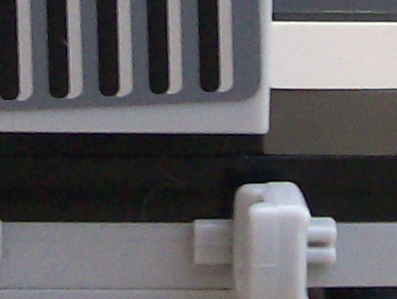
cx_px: 97
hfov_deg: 7.1
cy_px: -112
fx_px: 3202
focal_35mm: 279
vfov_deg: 5.3
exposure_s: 1/42
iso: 106
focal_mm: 7.6
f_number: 3
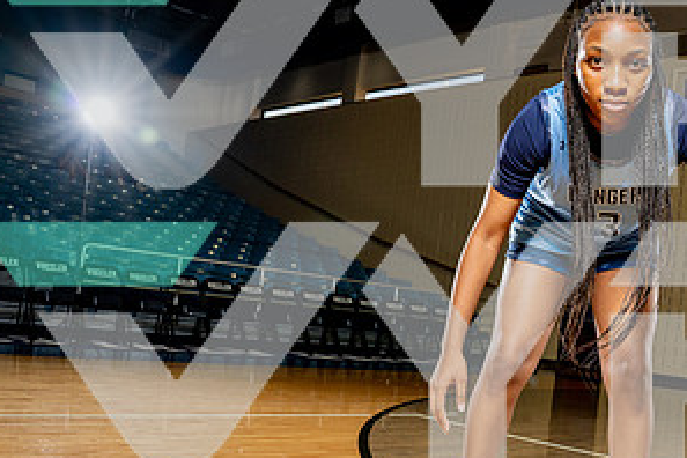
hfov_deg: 44.7
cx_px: 564
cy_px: 346
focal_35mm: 41
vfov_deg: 32.0
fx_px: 782
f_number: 6.3
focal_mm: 21
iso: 400
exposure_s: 1/250
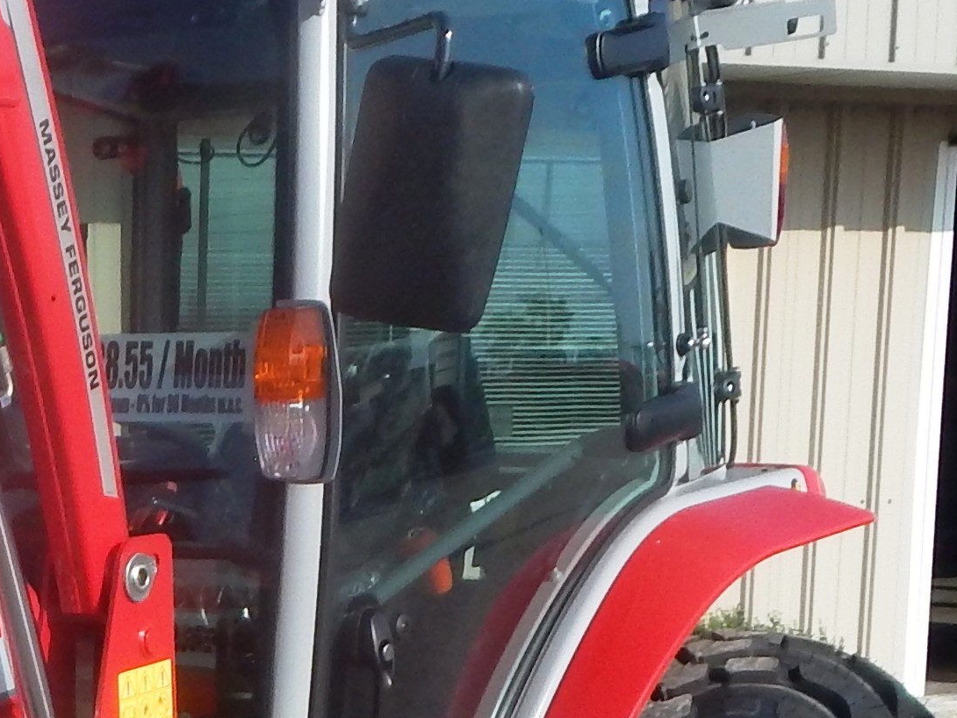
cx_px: -227
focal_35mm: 93
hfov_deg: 19.7
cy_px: 887
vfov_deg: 15.3
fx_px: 2572
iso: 125
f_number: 6
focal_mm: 4
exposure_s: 1/500
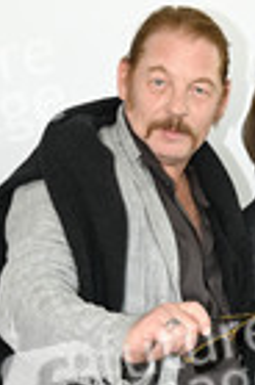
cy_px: 521
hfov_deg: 9.6
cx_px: 225
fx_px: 1506
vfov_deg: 13.9
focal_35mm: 141
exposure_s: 1/100
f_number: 6.3
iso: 800
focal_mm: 49
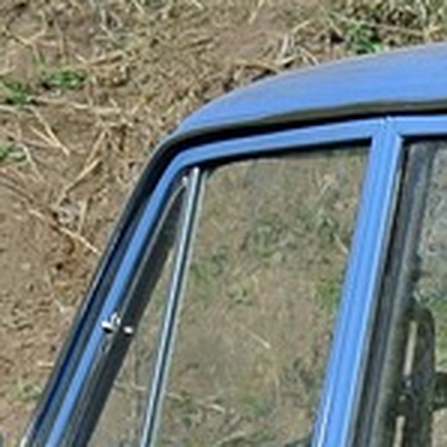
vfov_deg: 2.5
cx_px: 1125
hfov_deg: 2.5
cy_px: 664
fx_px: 10285
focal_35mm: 704
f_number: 4.5
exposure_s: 1/640
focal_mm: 38.5
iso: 100
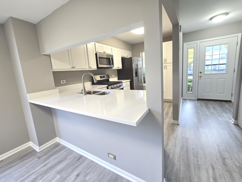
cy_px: 91
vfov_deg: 89.9
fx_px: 91
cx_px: 121
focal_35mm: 13
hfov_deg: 106.2
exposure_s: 1/60
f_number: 2.2
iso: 100
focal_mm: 2.2
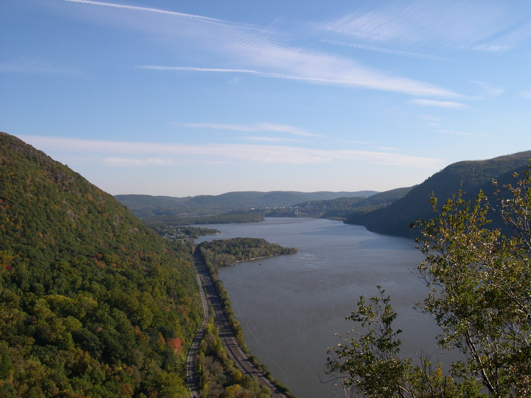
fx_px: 583
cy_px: 199
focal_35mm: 38
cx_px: 266
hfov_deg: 49.0
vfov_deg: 37.7
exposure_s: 1/169
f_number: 7.6
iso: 100
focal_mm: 8
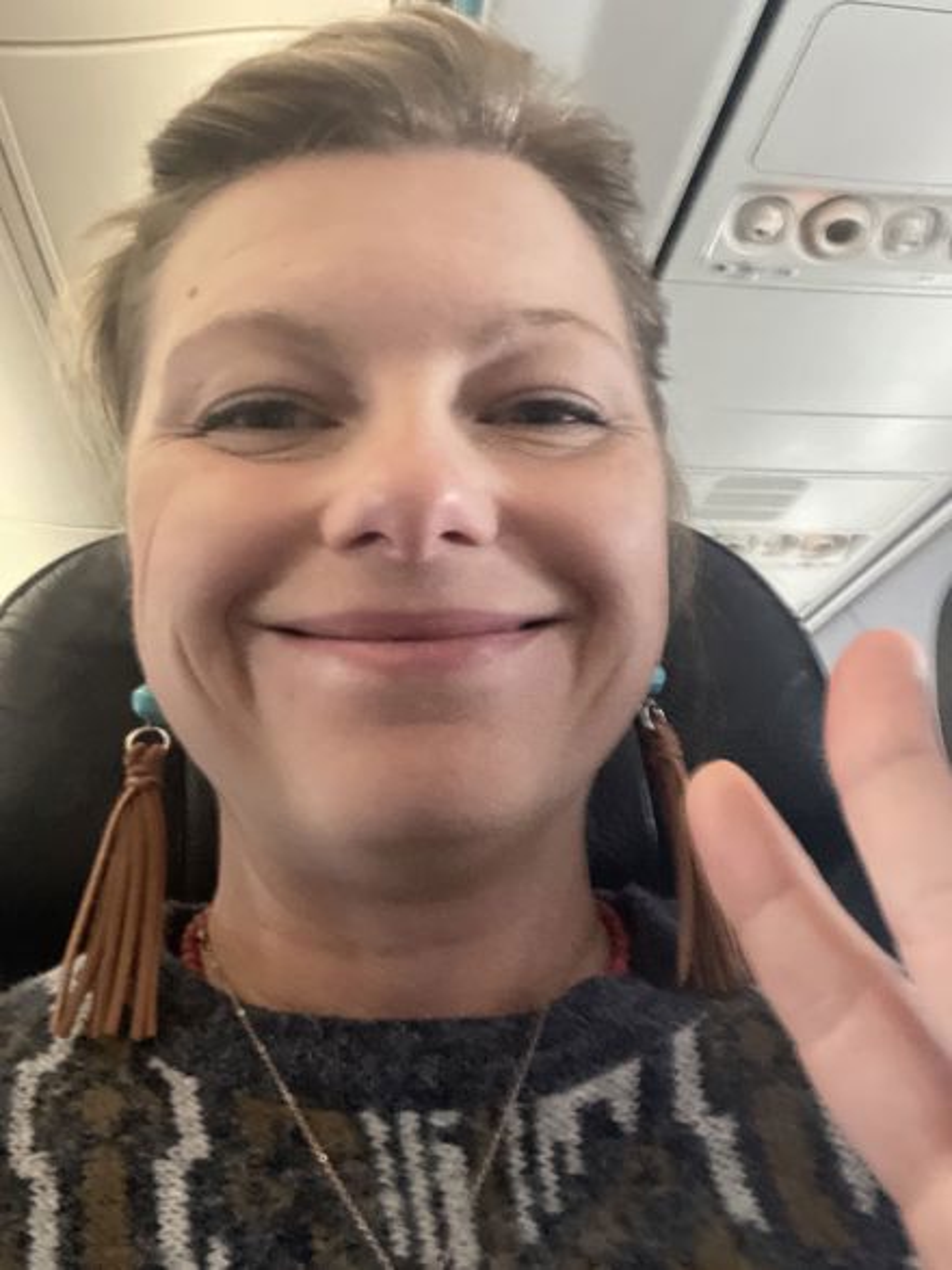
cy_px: 635
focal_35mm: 30
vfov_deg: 60.0
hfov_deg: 46.8
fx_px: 1100
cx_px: 476
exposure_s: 1/28
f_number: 2.2
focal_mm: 2.71
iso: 800
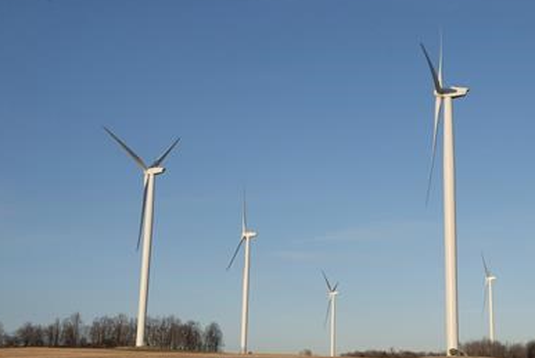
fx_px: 952
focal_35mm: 64
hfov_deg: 30.9
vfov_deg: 21.2
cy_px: 125
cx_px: 399
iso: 100
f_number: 11
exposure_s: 1/100
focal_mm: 38
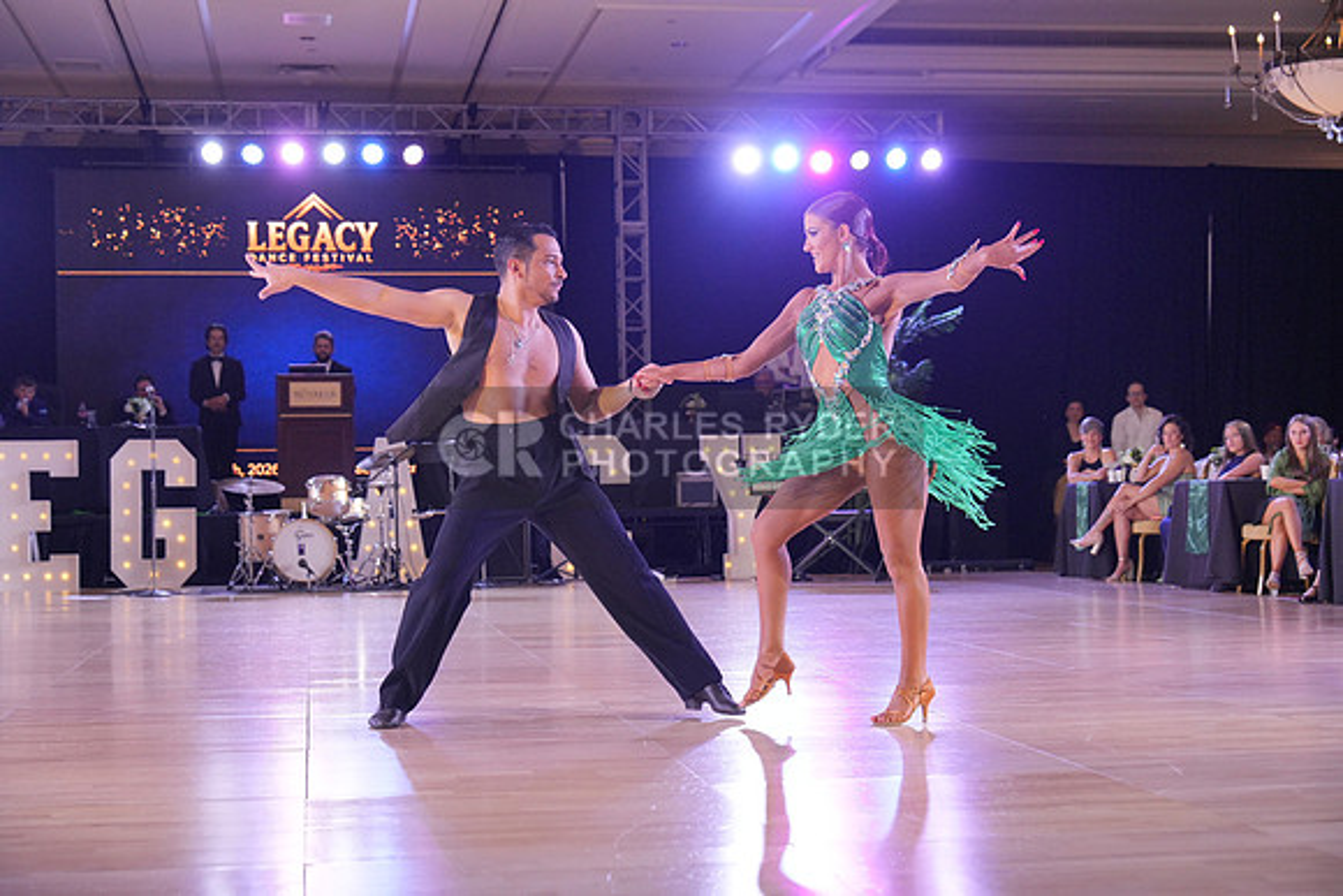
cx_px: 672
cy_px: 448
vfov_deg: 22.6
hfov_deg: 33.4
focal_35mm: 60
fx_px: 2239
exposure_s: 1/500
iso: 3200
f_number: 4
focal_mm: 60
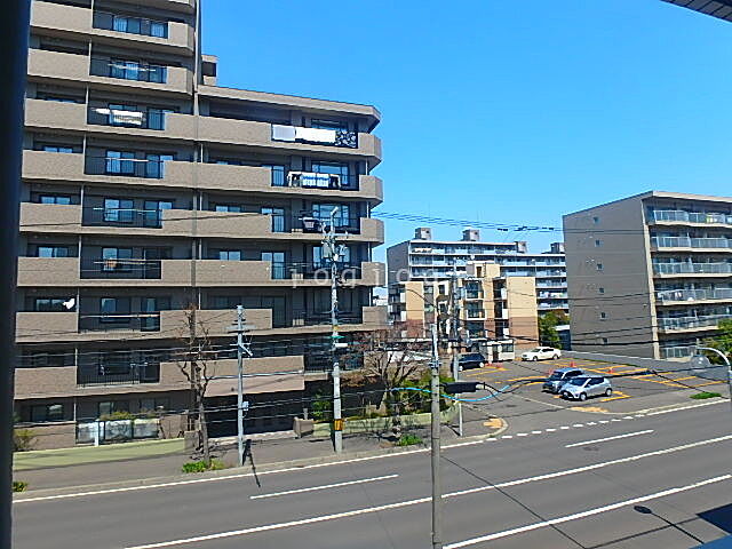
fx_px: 444
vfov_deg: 63.4
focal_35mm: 21
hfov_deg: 79.0
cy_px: 274
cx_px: 366
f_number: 6
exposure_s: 1/500
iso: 125
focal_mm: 3.7
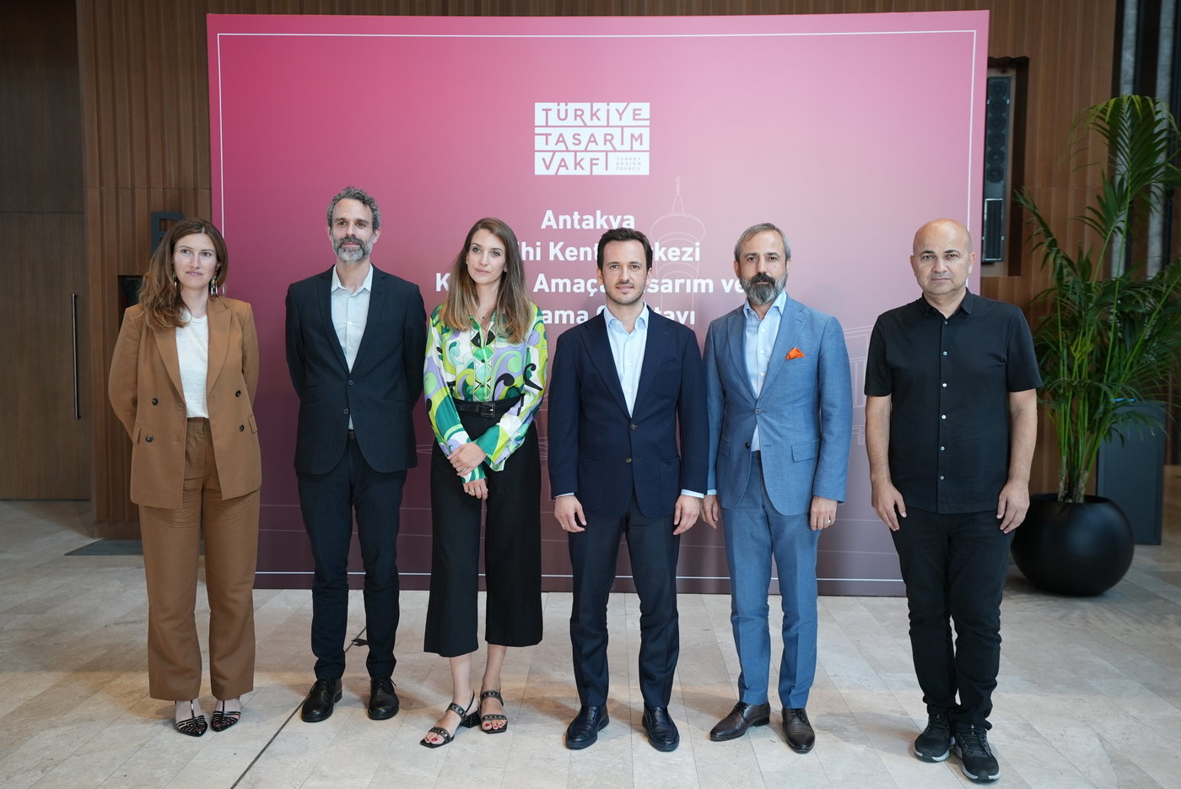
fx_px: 1083
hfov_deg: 57.2
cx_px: 590
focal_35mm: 33
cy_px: 394
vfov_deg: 40.0
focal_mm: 33
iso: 800
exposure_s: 1/100
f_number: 2.8
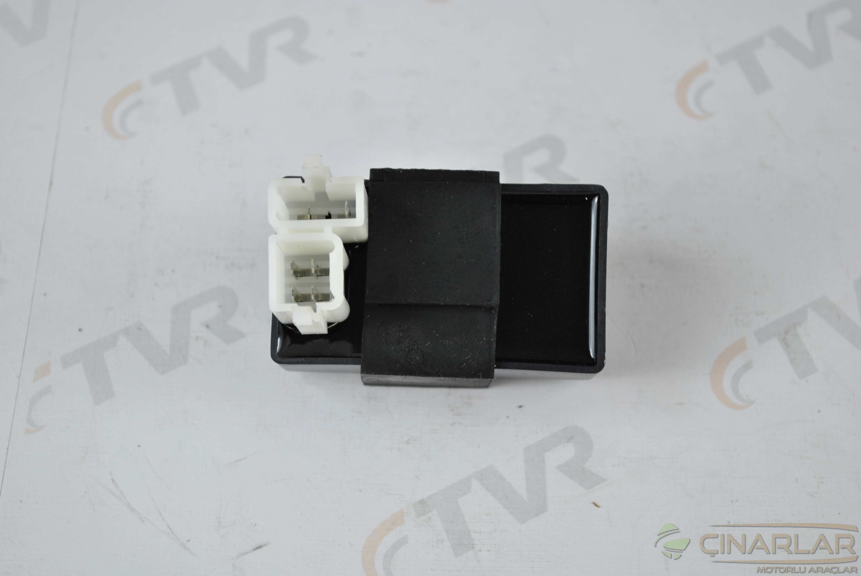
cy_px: 288
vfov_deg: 16.6
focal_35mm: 82
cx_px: 430
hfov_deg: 24.6
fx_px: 1976
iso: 200
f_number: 6.3
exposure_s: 1/25
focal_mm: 55
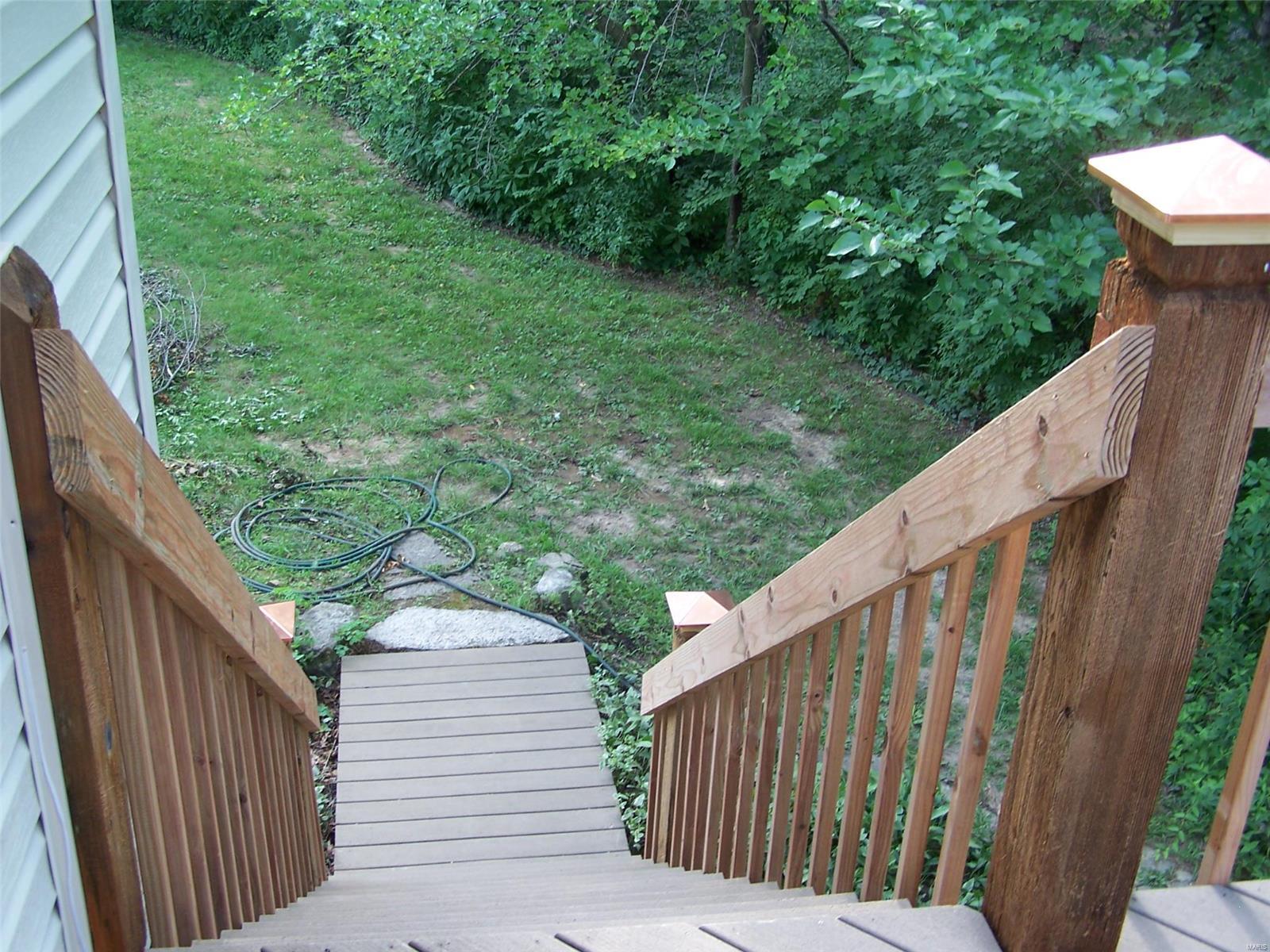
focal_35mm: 40
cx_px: 635
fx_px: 1468
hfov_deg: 46.8
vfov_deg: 36.0
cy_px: 476
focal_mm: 6.7
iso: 80
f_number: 2.8
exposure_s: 1/40
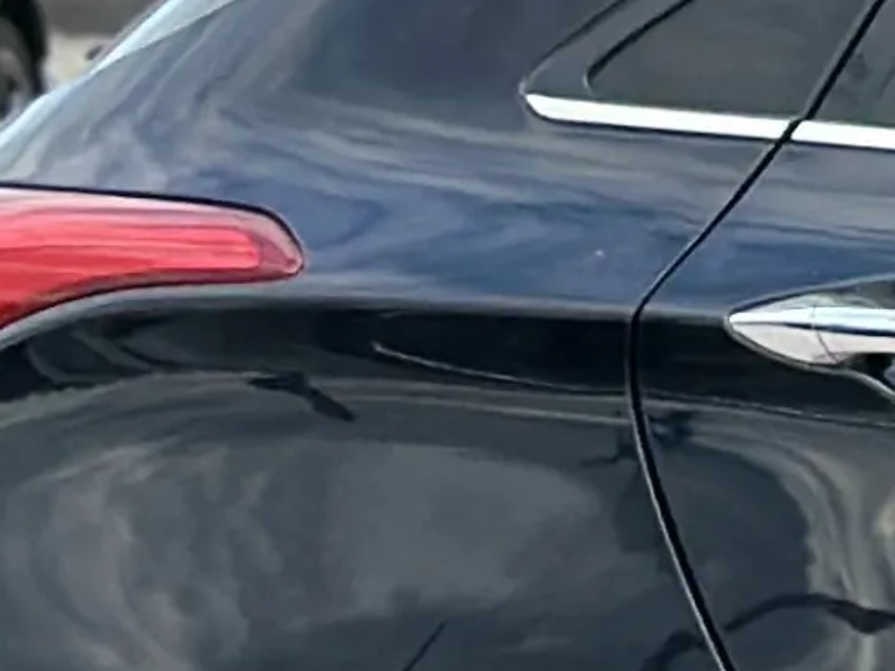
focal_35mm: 375
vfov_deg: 4.0
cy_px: 489
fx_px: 9696
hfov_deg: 4.9
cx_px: 3096
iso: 80
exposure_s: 1/1062
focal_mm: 6.86
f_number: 1.78
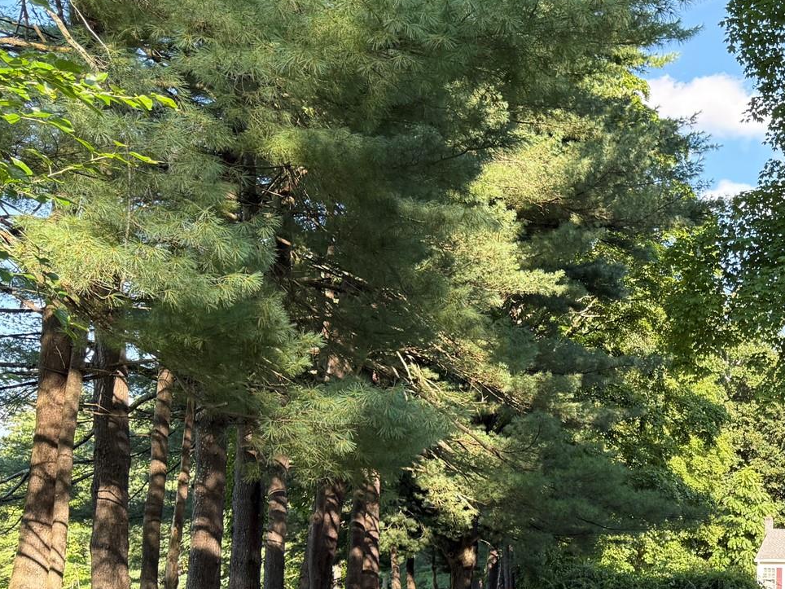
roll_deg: -1.1
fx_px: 1157
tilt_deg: +5.0
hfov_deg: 34.1
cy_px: 473
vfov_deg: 28.0
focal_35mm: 51
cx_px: 790
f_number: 1.78
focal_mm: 6.76
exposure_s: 1/294
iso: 100
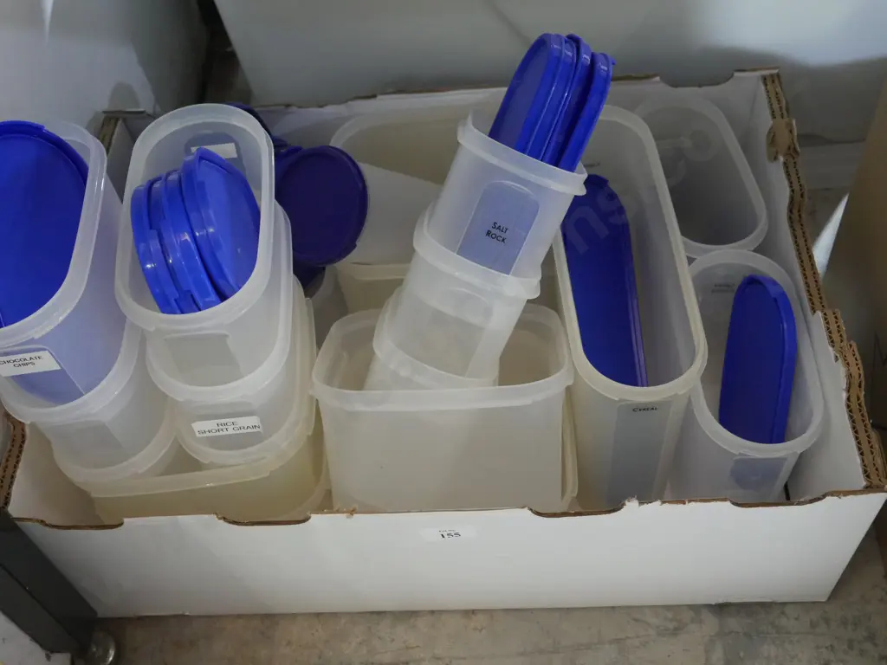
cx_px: 444
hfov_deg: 46.8
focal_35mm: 40
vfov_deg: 36.0
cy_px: 332
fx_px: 1025
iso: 3200
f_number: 4.4
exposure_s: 1/40
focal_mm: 20
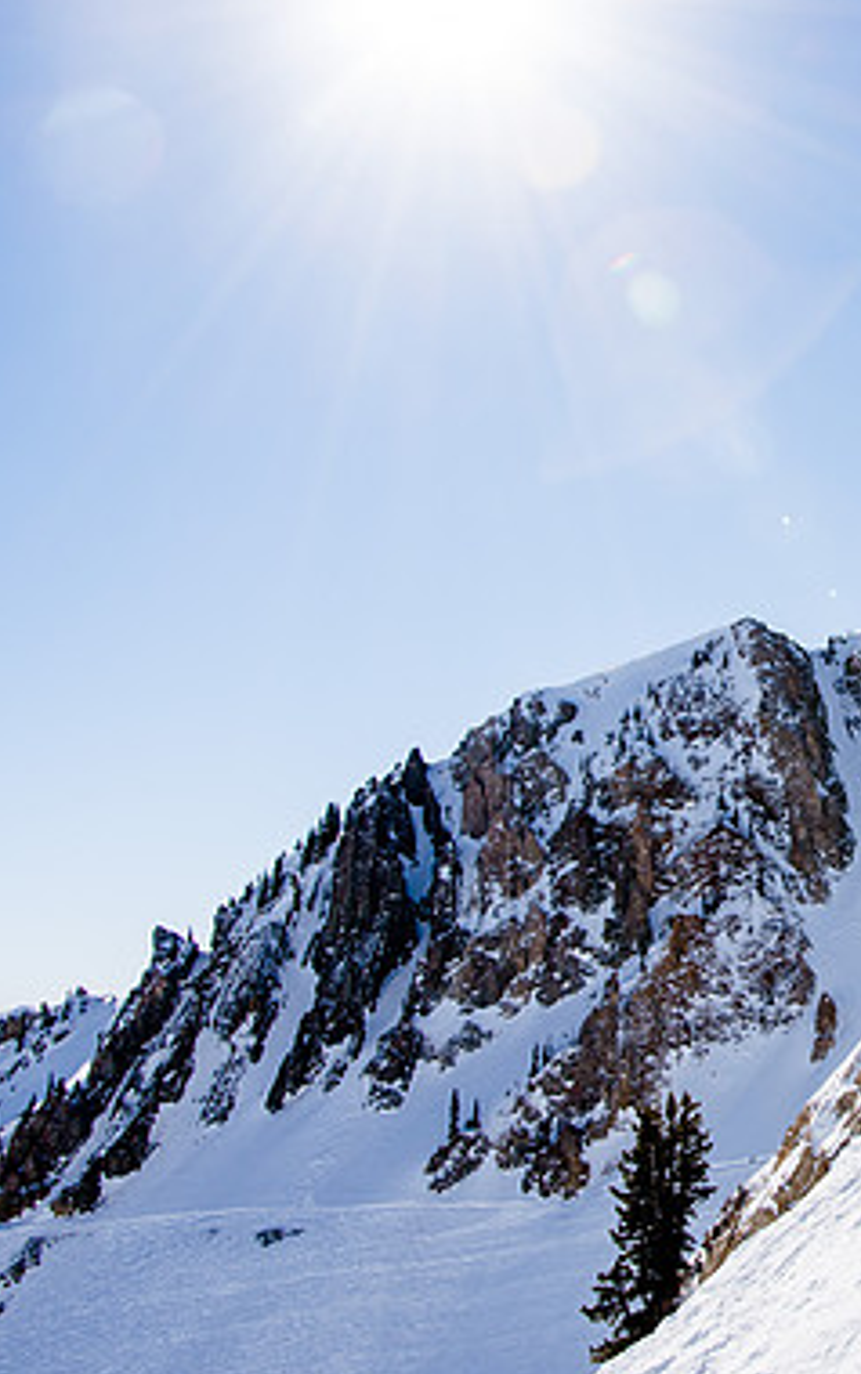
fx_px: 2099
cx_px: 959
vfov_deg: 36.3
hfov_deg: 21.9
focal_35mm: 56
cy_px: 692
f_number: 10
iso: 160
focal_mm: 24
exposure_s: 1/500
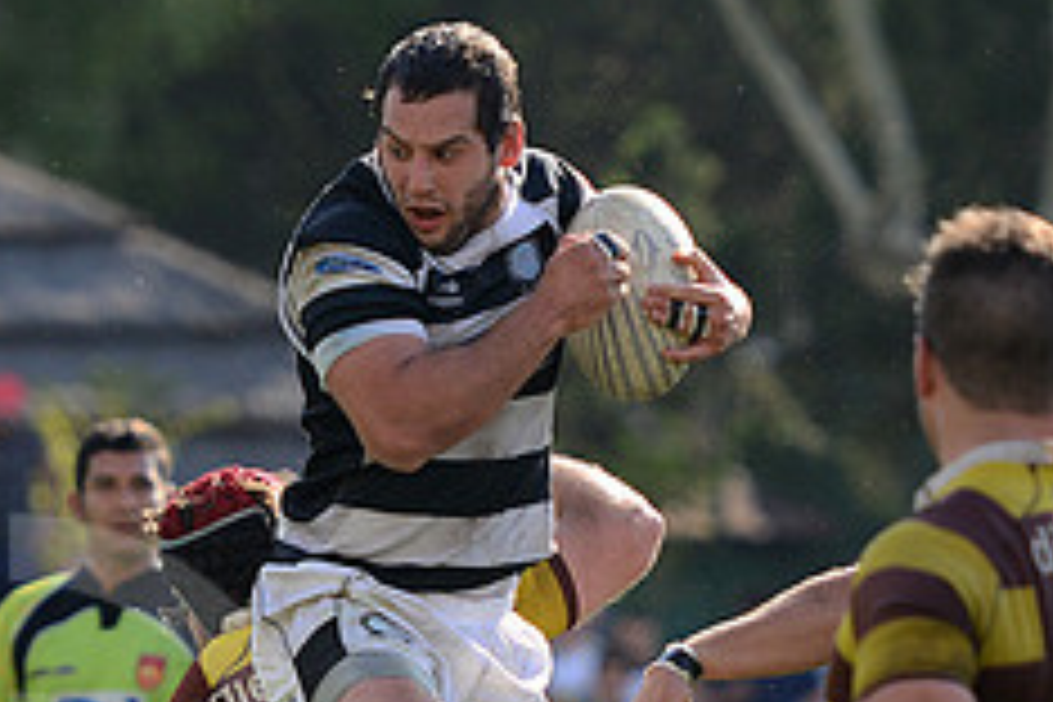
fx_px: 11962
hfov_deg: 5.0
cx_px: 778
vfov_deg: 3.4
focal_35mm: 409
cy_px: 848
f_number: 2.8
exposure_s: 1/1250
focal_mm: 165
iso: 320
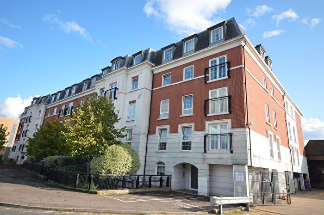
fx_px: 189
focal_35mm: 21
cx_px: 162
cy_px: 108
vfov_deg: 59.4
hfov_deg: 81.3
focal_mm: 14
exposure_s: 1/125
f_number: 5.6
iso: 100
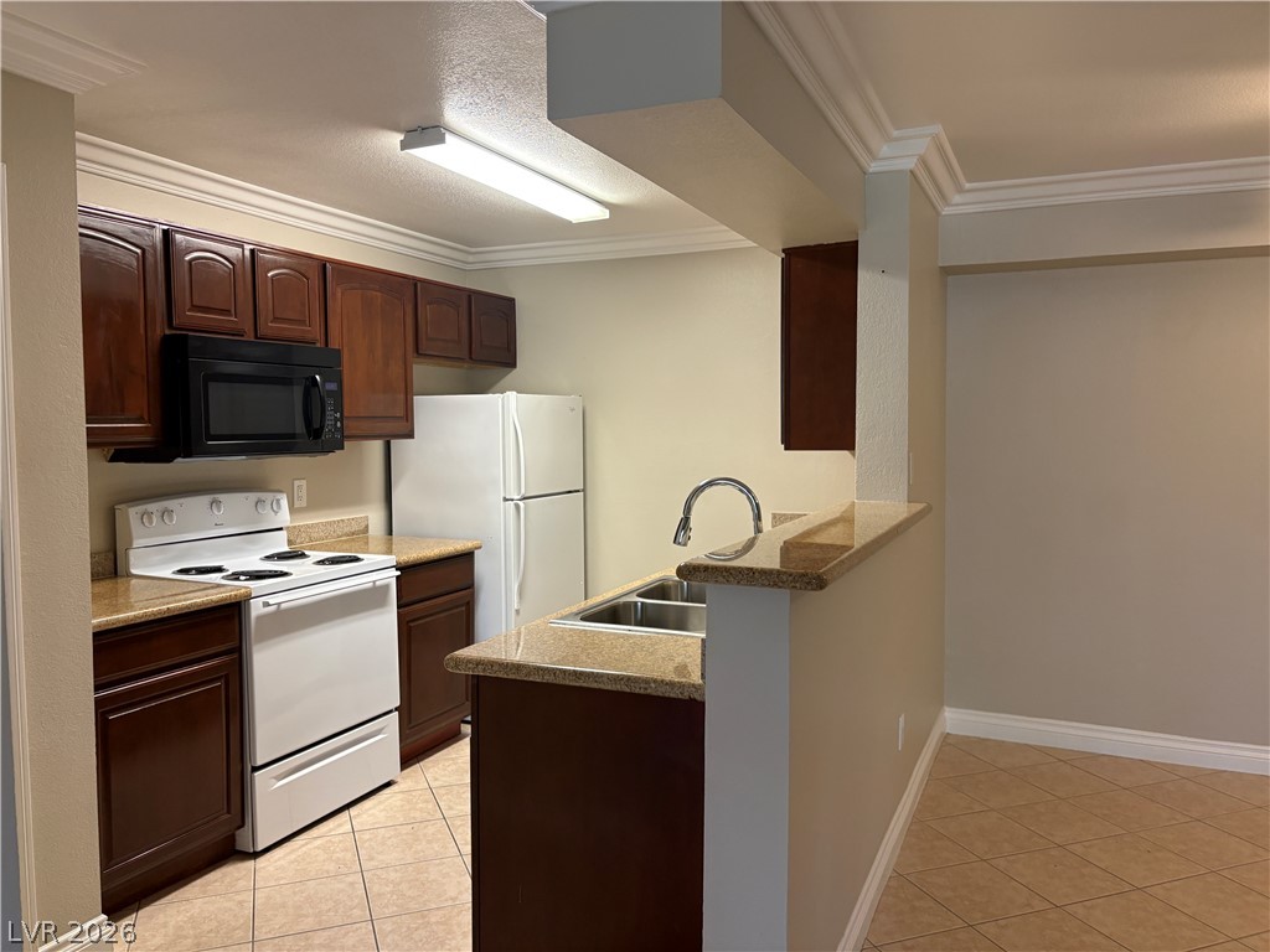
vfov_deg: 53.1
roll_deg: +0.2
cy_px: 476
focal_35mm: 26
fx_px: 954
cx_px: 635
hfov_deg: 67.3
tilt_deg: -3.6
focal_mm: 5.96
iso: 160
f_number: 1.6
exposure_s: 1/60
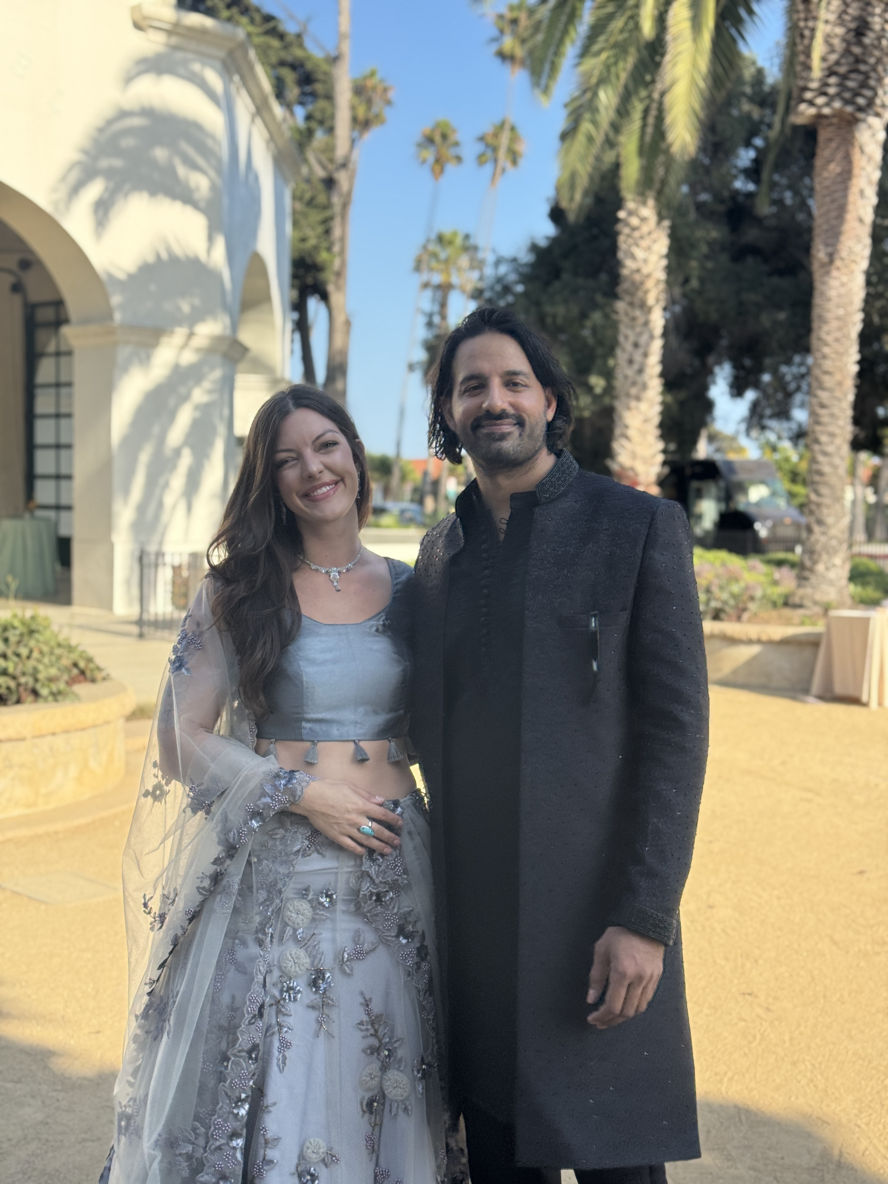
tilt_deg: -2.6
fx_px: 1642
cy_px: 592
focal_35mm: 48
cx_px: 444
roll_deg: -0.7
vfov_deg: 39.7
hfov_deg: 30.3
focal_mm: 6.76
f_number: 1.78
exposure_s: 1/1597
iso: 64
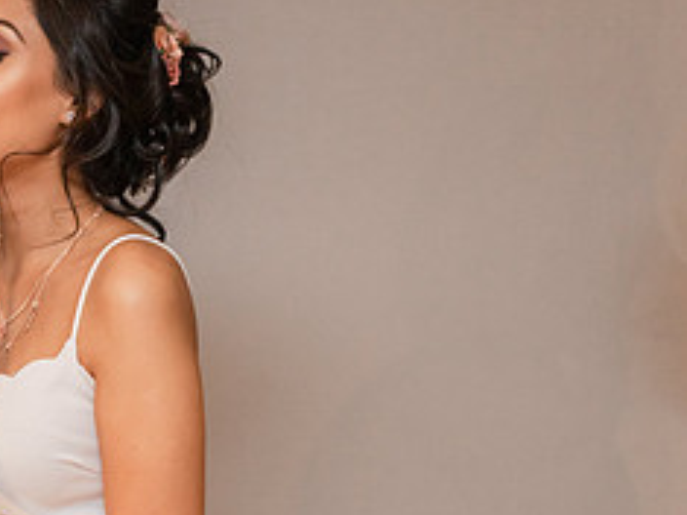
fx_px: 1884
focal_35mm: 95
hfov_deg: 19.4
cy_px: 394
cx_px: -155
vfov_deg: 15.5
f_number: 4
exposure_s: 1/160
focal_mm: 40
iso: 2500
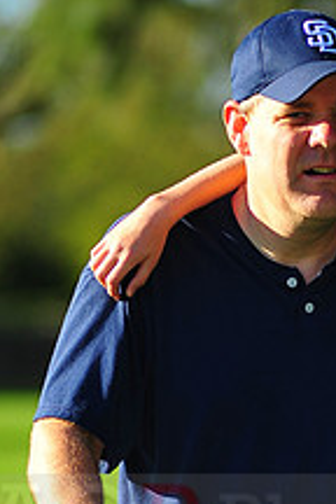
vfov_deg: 4.3
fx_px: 6775
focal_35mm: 484
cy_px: 506
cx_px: 390
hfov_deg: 2.8
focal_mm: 180
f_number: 3.5
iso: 200
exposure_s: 1/1250
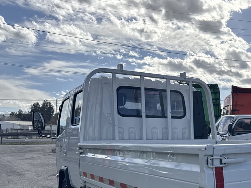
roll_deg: -0.2
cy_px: 168
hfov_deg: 38.7
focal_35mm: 45
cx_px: 232
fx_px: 326
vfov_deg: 30.8
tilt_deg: -6.2
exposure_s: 1/5814
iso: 80
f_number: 1.78
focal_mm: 6.76
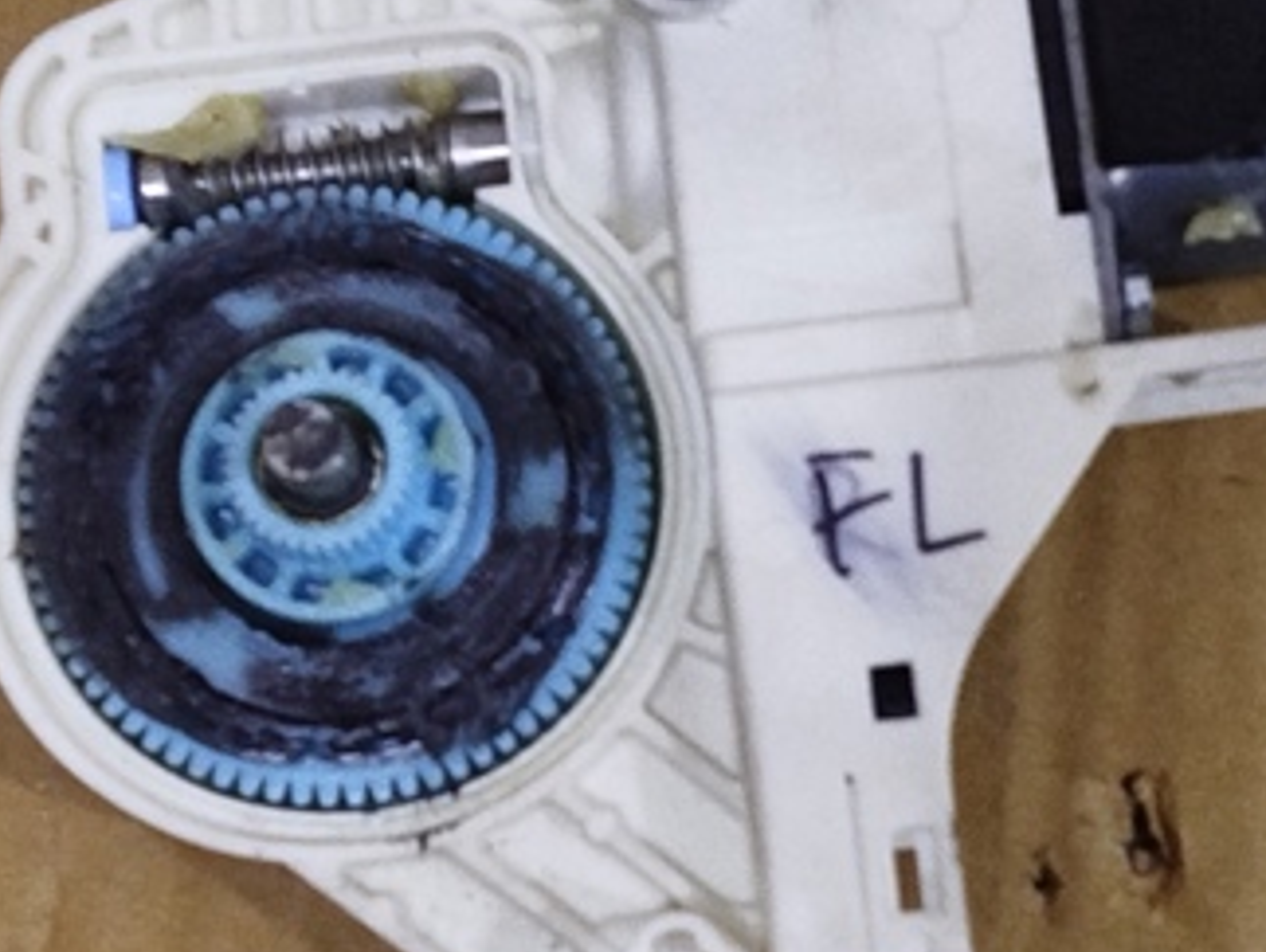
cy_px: 368
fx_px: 3478
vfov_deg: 15.6
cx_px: 776
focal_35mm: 95
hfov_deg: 20.6
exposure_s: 1/33
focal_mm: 5.31
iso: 640
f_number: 1.7
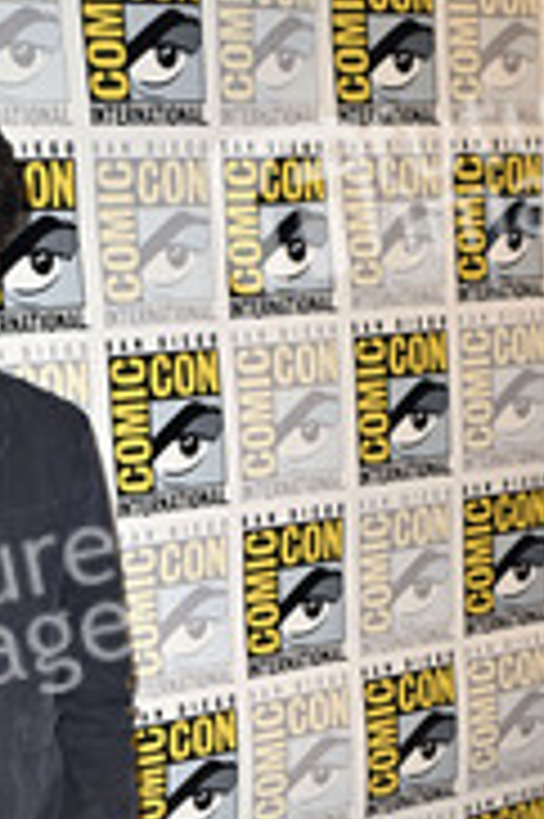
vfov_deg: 24.3
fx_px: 1794
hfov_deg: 16.9
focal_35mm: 79
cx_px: 31
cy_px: 860
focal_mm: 36
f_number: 4.5
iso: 1600
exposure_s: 1/250
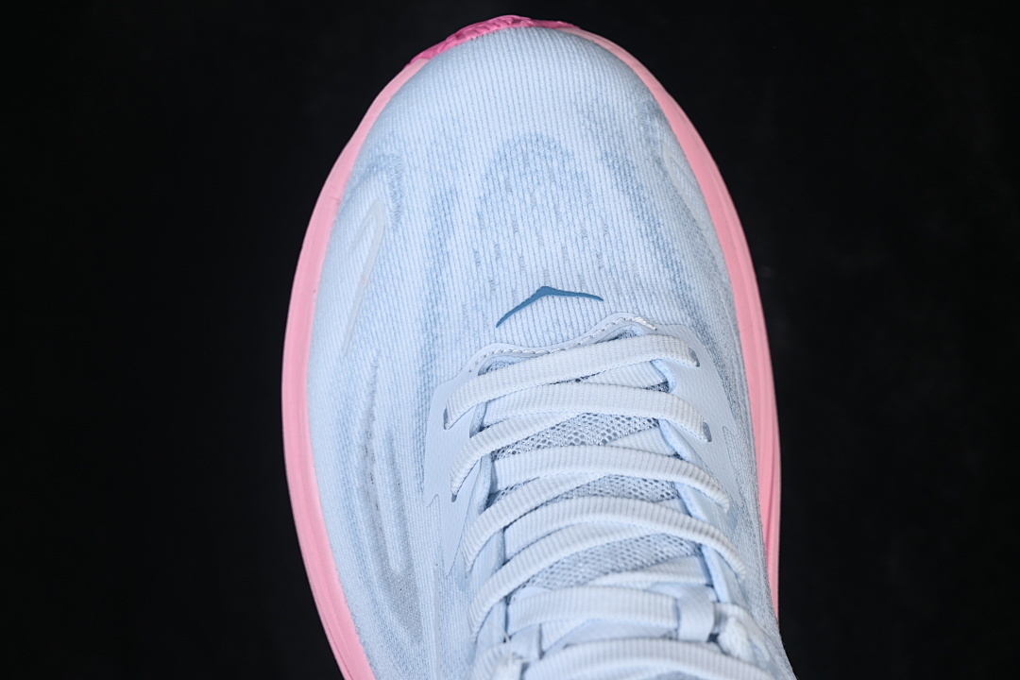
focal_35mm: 75
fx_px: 2125
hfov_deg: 27.0
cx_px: 510
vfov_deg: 18.2
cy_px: 340
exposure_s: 1/80
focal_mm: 50
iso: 160
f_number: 7.1
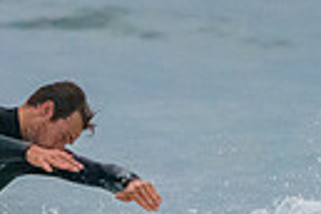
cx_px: 94
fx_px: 24501
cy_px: 257
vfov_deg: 0.5
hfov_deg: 0.8
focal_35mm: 2748
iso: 3200
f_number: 5.6
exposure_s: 1/1250
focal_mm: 500
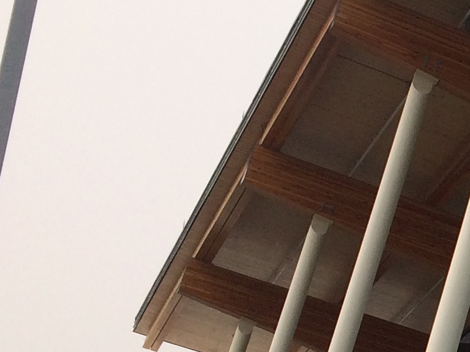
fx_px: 1751
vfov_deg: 11.4
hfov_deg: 13.1
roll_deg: -1.5
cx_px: 966
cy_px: 343
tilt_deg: +20.2
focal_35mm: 129
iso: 32
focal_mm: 4.15
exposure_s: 1/2740
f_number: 2.2
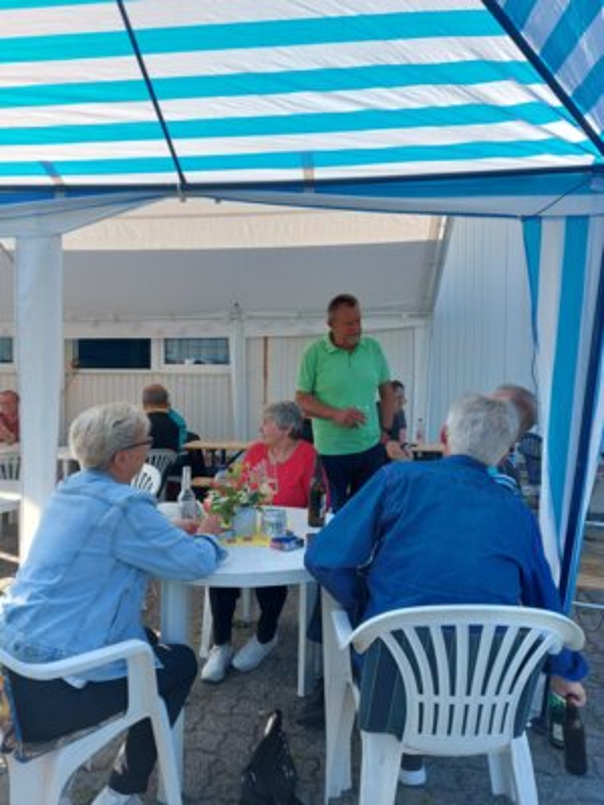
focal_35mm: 24
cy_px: 402
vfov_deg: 71.6
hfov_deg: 56.8
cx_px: 302
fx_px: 558
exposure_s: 1/272
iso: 32
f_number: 1.8
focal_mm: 5.23
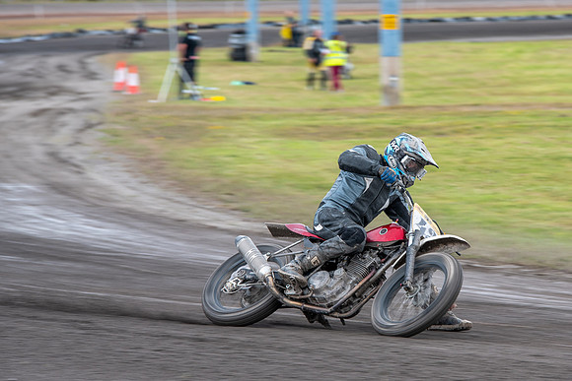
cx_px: 407
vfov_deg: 4.6
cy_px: 211
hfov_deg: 6.8
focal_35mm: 301
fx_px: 4784
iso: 200
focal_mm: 200
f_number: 8
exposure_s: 1/200
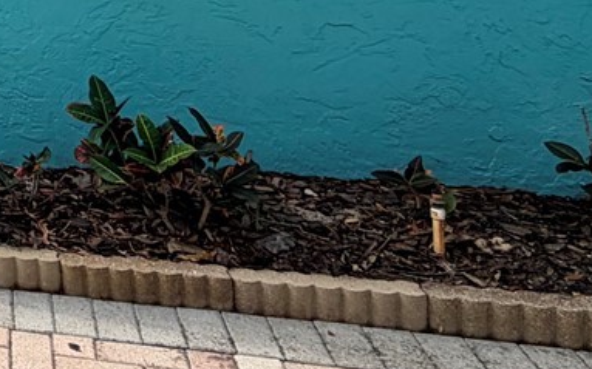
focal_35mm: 62
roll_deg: +6.3
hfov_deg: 22.1
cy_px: -114
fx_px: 1000
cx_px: -441
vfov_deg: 19.3
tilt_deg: -3.8
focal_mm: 2.22
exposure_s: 1/770
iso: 40
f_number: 2.2
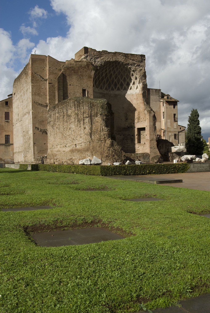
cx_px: 105
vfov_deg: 53.1
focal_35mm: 36
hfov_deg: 37.0
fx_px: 314
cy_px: 156
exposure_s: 1/500
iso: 200
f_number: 11
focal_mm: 24
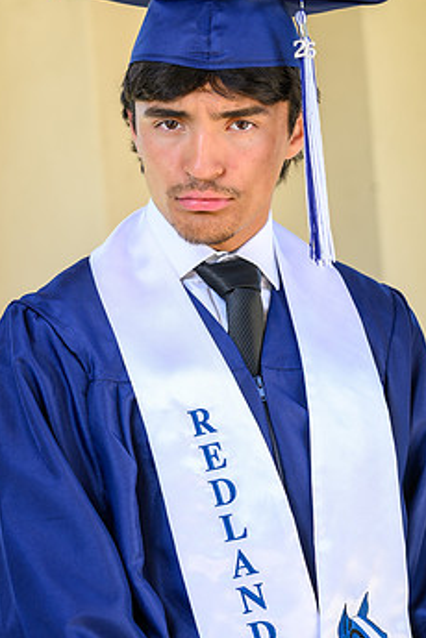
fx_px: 1970
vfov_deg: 18.4
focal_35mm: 111
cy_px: 285
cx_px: 176
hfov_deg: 12.3
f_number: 5.6
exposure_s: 1/80
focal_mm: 85
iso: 100
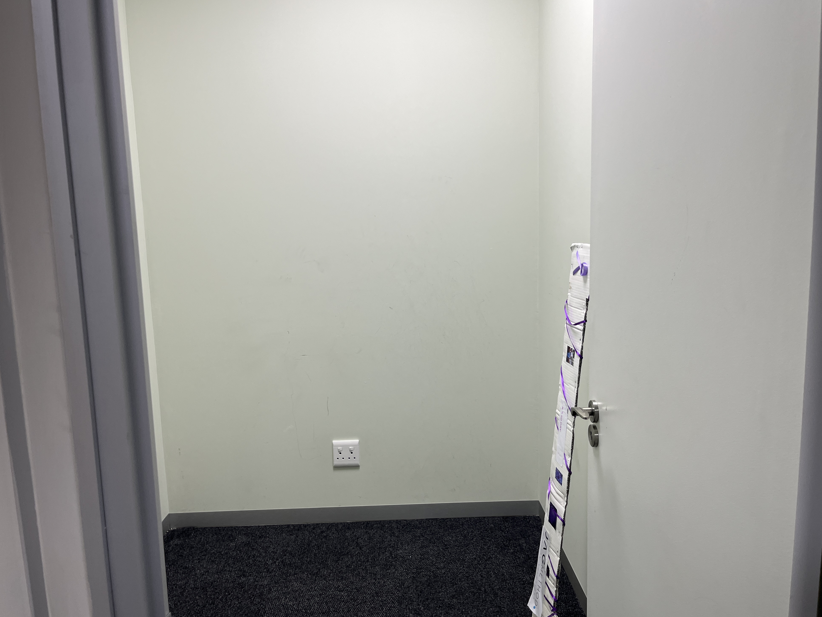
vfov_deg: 51.3
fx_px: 641
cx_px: 408
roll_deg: +1.9
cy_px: 315
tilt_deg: -8.1
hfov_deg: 65.3
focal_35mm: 27
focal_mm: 5.1
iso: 64
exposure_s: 1/100
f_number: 1.6
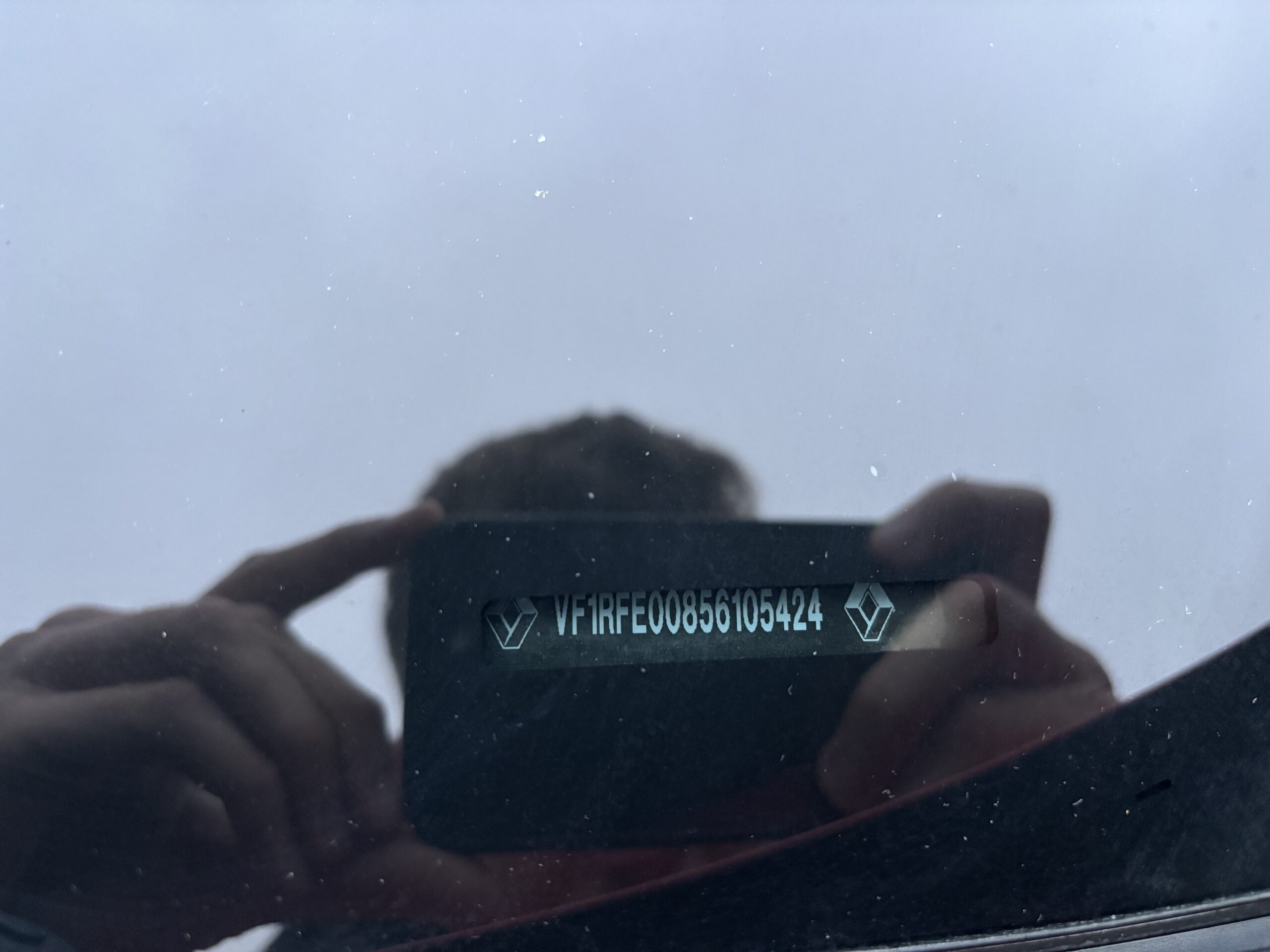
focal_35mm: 26
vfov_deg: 53.1
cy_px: 476
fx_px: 954
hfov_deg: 67.3
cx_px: 635
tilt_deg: -46.0
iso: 640
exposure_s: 1/33
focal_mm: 5.96
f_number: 1.6
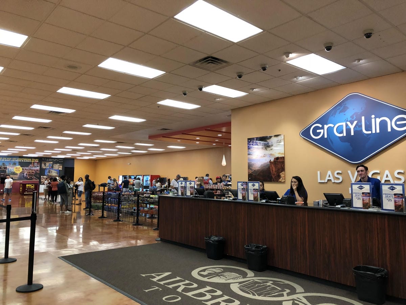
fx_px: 328
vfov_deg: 49.7
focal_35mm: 28
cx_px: 203
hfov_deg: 63.4
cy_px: 152
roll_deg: -0.1
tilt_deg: +3.1
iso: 40
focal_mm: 3.99
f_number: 1.8
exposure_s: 1/17
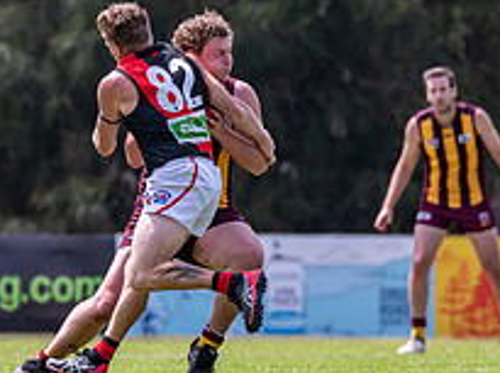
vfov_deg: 1.4
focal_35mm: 1037
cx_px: 139
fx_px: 14952
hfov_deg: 1.9
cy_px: 191
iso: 800
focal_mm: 380
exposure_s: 1/2500
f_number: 6.3
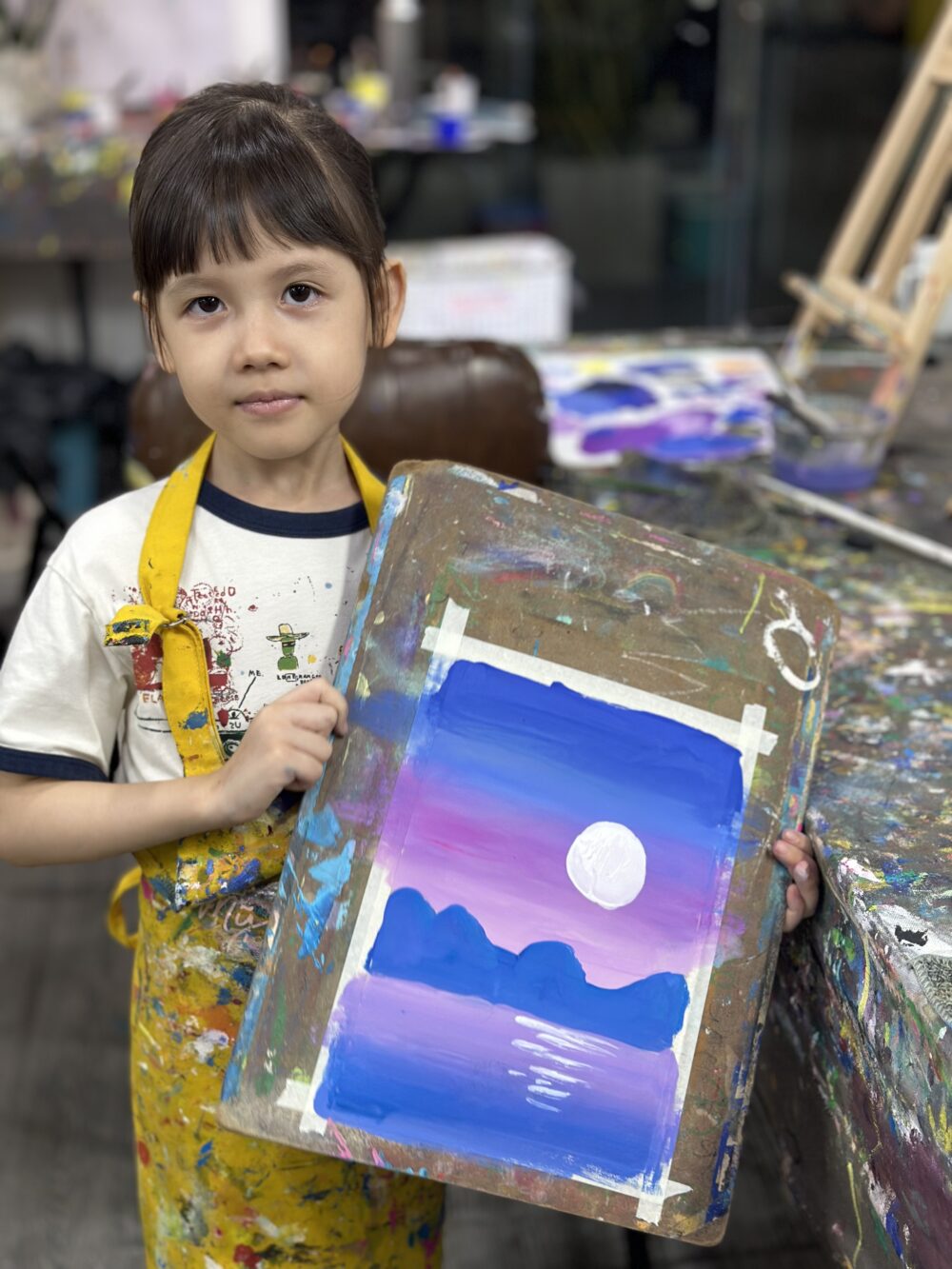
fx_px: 1760
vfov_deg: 39.7
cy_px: 634
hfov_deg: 30.3
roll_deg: -0.6
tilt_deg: -22.8
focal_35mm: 48
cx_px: 476
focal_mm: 6.86
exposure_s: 1/100
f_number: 1.78
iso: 125
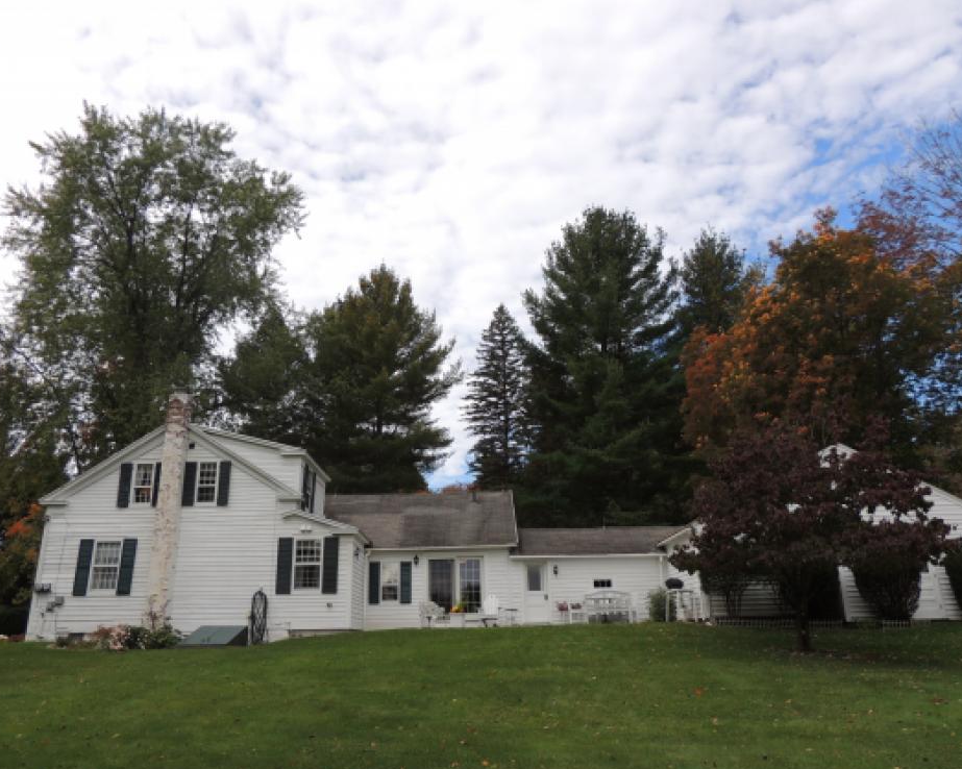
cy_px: 383
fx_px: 740
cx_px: 467
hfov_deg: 66.0
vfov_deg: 54.9
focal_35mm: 26
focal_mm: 4.3
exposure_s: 1/640
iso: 100
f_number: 3
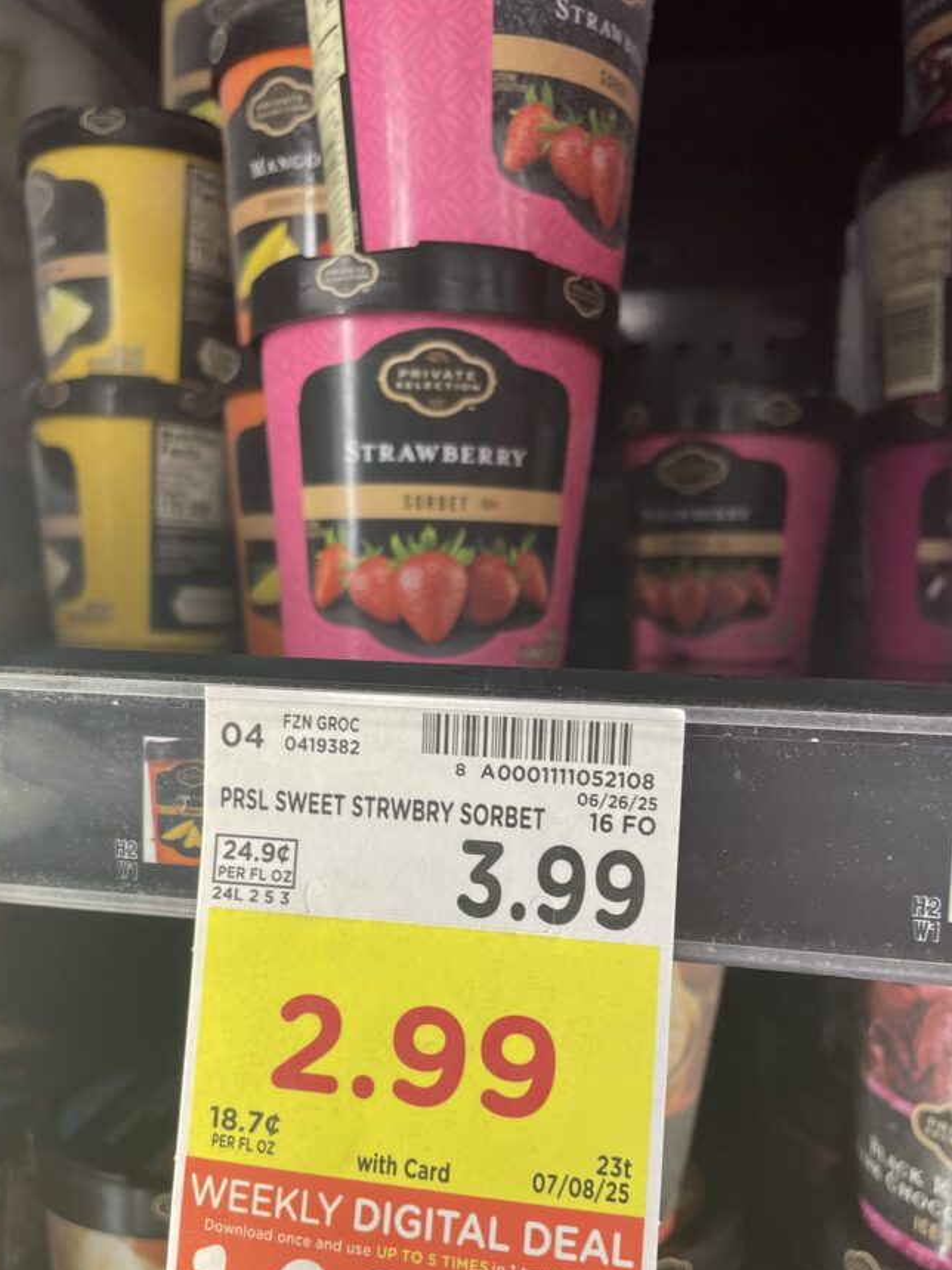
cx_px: 457
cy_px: 755
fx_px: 1137
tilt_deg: -6.8
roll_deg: -2.1
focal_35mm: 31
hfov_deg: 45.4
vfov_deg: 57.9
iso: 100
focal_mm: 4.2
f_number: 1.6
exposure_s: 1/120
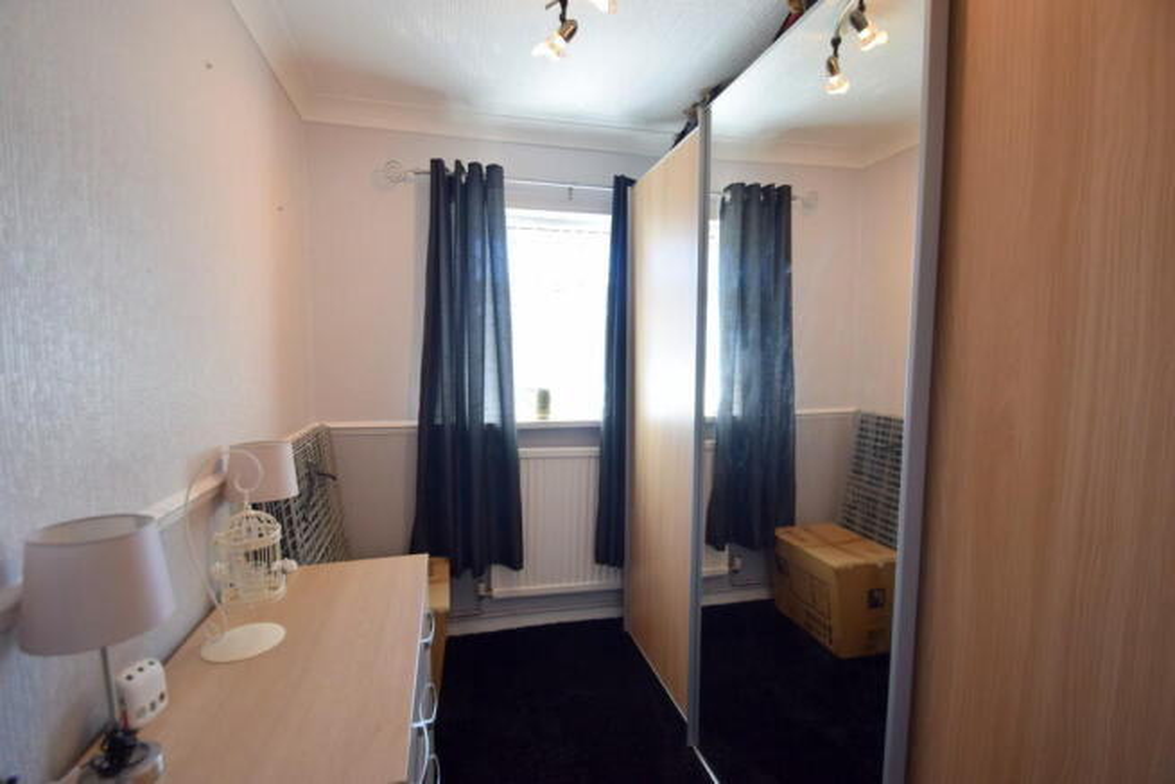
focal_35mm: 15
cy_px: 392
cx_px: 588
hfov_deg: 100.4
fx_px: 490
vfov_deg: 77.4
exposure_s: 1/80
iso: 400
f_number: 4.5
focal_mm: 10
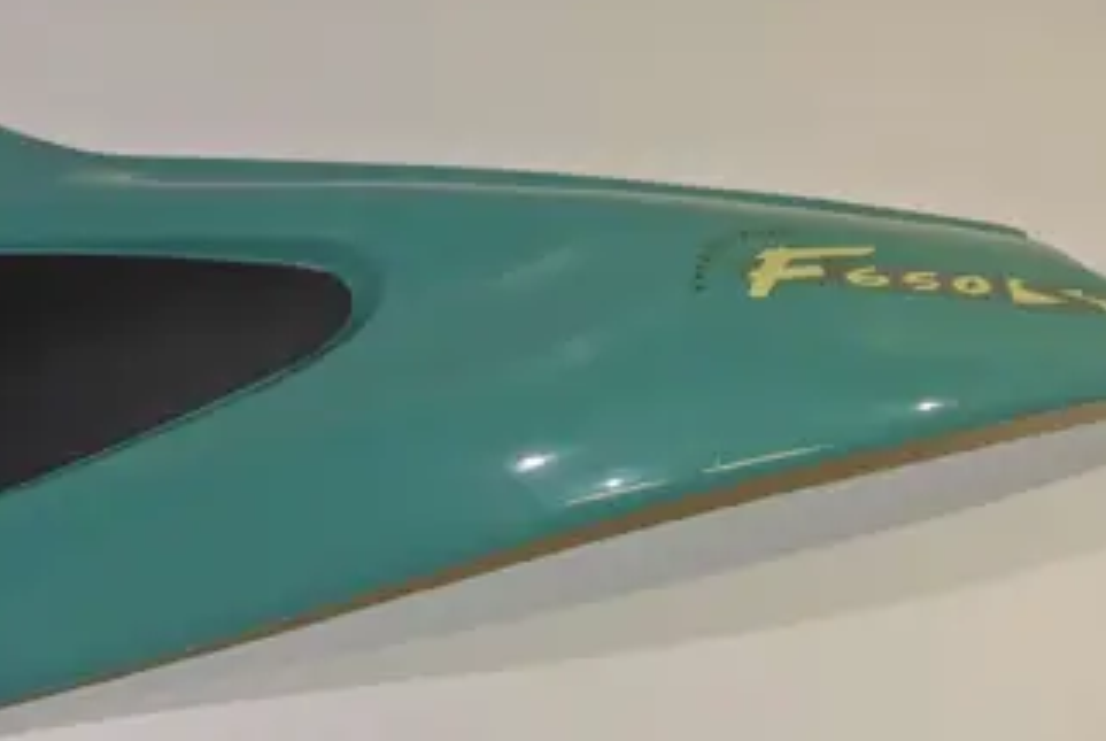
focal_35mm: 57
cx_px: 534
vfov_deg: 23.8
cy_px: 314
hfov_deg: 35.0
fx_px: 1754
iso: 200
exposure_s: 1/60
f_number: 3.8
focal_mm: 12.7
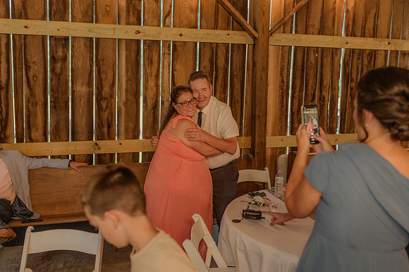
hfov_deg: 54.5
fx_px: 397
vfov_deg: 37.8
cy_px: 136
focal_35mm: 35
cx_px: 204
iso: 640
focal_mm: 35
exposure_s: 1/200
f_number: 2.5
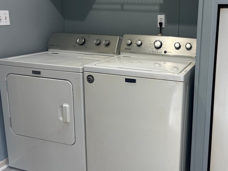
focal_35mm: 38
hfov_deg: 47.6
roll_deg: -1.0
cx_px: 164
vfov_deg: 37.6
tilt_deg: -12.8
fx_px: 250
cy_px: 70
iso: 80
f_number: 1.5
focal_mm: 5.7
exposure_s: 1/121
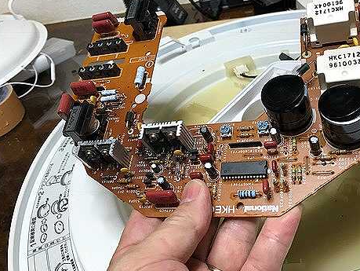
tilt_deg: -33.5
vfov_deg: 36.6
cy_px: 95
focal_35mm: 39
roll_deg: +13.4
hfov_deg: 47.7
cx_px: 205
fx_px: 406
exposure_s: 1/33
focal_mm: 3.99
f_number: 1.8
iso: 25
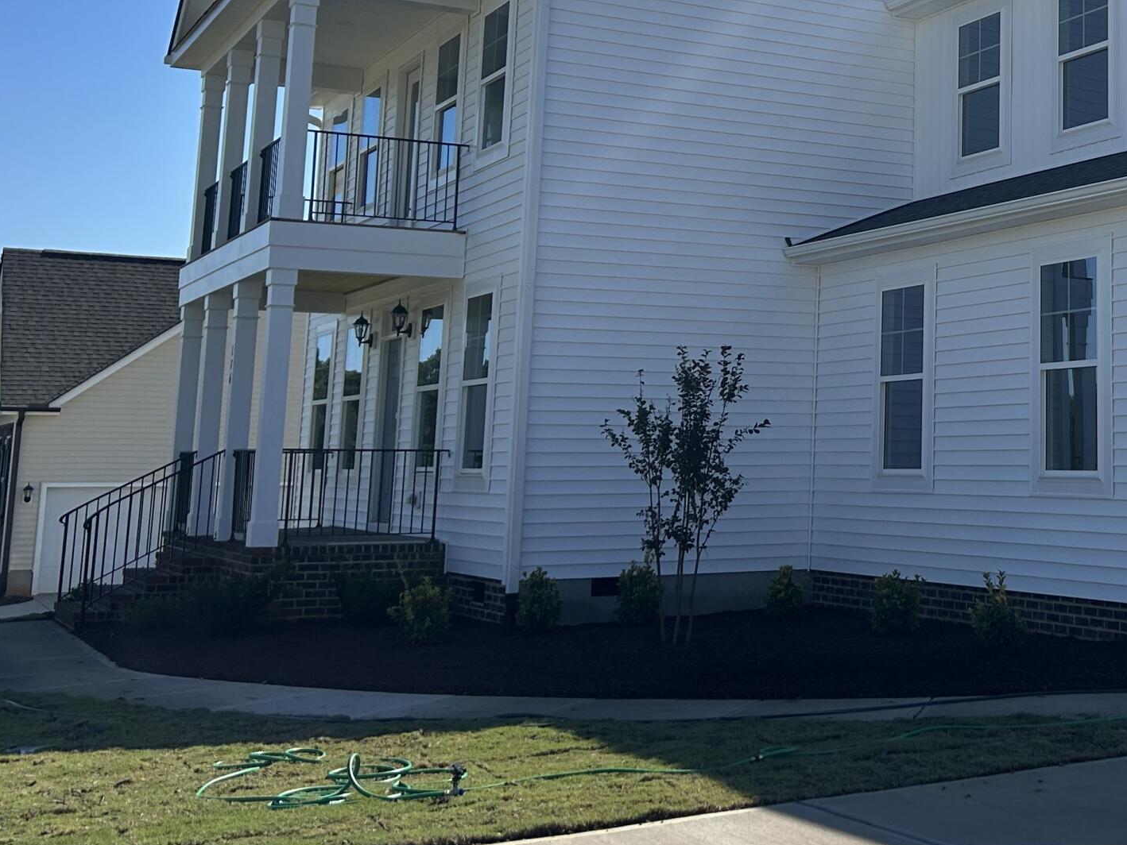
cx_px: 1037
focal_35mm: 55
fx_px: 1791
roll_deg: +0.1
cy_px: 156
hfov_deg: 32.9
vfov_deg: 26.0
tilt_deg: +9.4
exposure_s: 1/5882
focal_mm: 5.7
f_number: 1.5
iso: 50
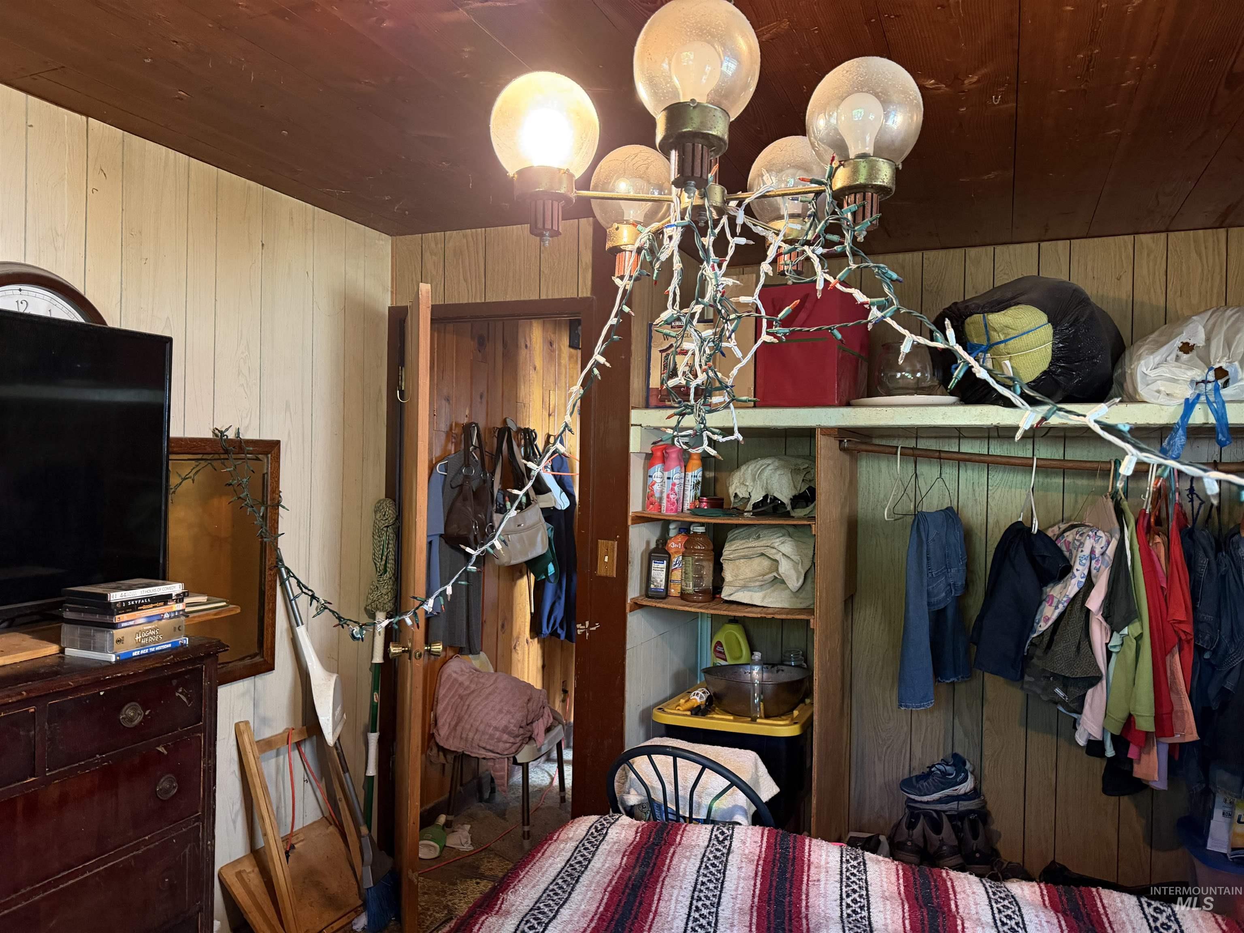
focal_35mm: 24
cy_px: 466
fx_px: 862
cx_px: 622
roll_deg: -0.6
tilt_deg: -1.4
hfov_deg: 71.6
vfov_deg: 56.8
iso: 640
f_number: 1.78
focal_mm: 6.76
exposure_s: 1/40
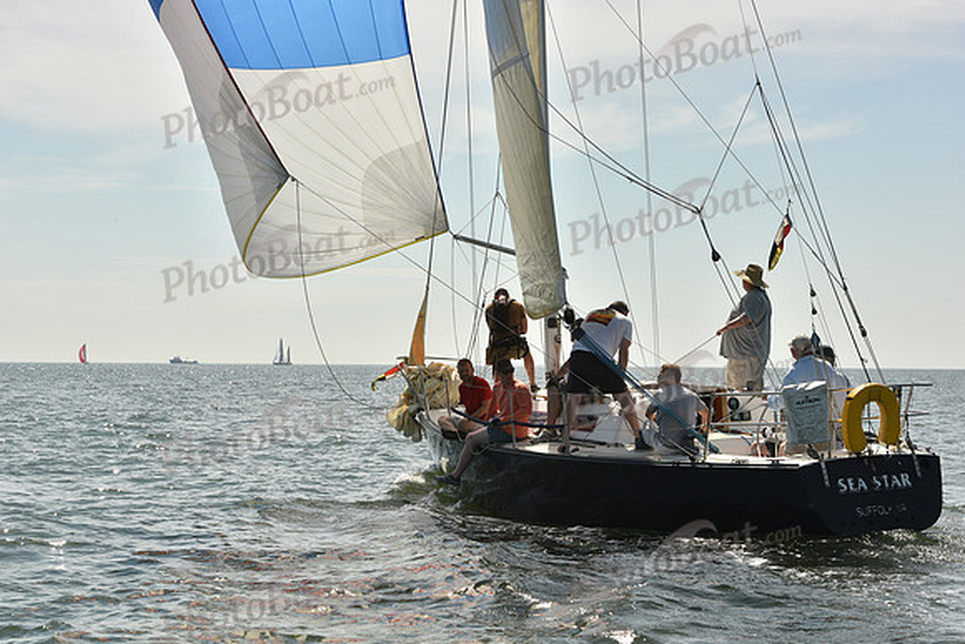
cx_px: 482
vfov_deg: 19.5
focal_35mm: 70
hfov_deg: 28.8
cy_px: 322
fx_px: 1877
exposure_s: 1/1000
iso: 320
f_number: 10
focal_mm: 70
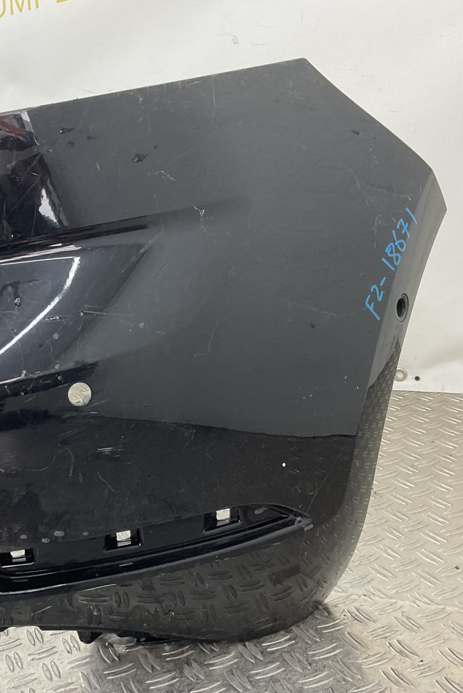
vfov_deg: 47.4
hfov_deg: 31.3
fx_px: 791
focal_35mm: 41
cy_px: 353
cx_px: 56
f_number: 1.8
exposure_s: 1/100
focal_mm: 3
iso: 32
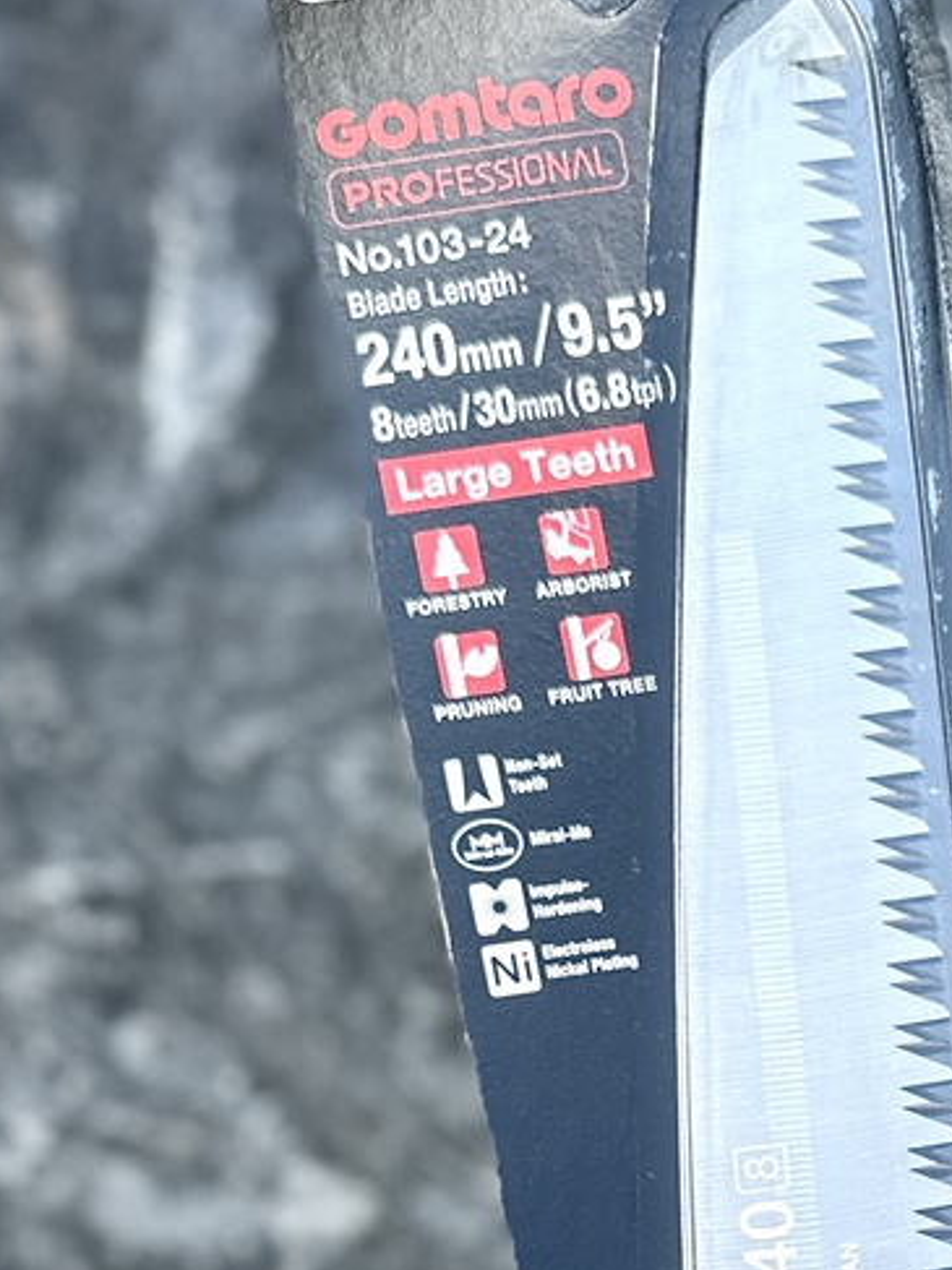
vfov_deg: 25.4
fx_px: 2531
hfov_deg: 20.5
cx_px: 1003
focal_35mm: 69
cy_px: 1505
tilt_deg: -67.4
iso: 80
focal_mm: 6.86
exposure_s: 1/709
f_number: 1.78
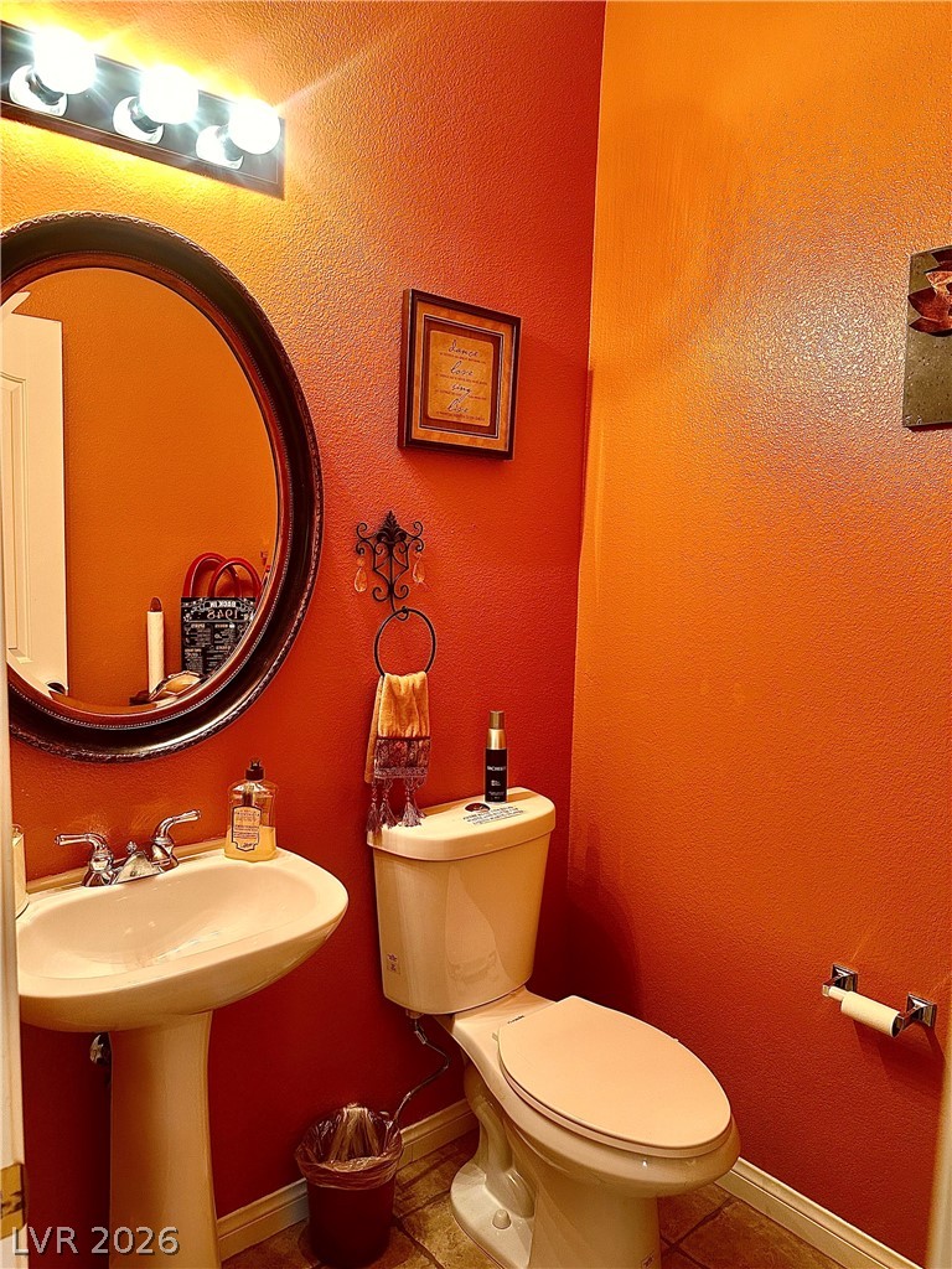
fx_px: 880
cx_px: 476
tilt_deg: -6.4
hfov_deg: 56.8
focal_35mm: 24
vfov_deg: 71.6
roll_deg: -2.6
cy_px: 634
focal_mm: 6.86
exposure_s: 1/60
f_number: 1.78
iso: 200
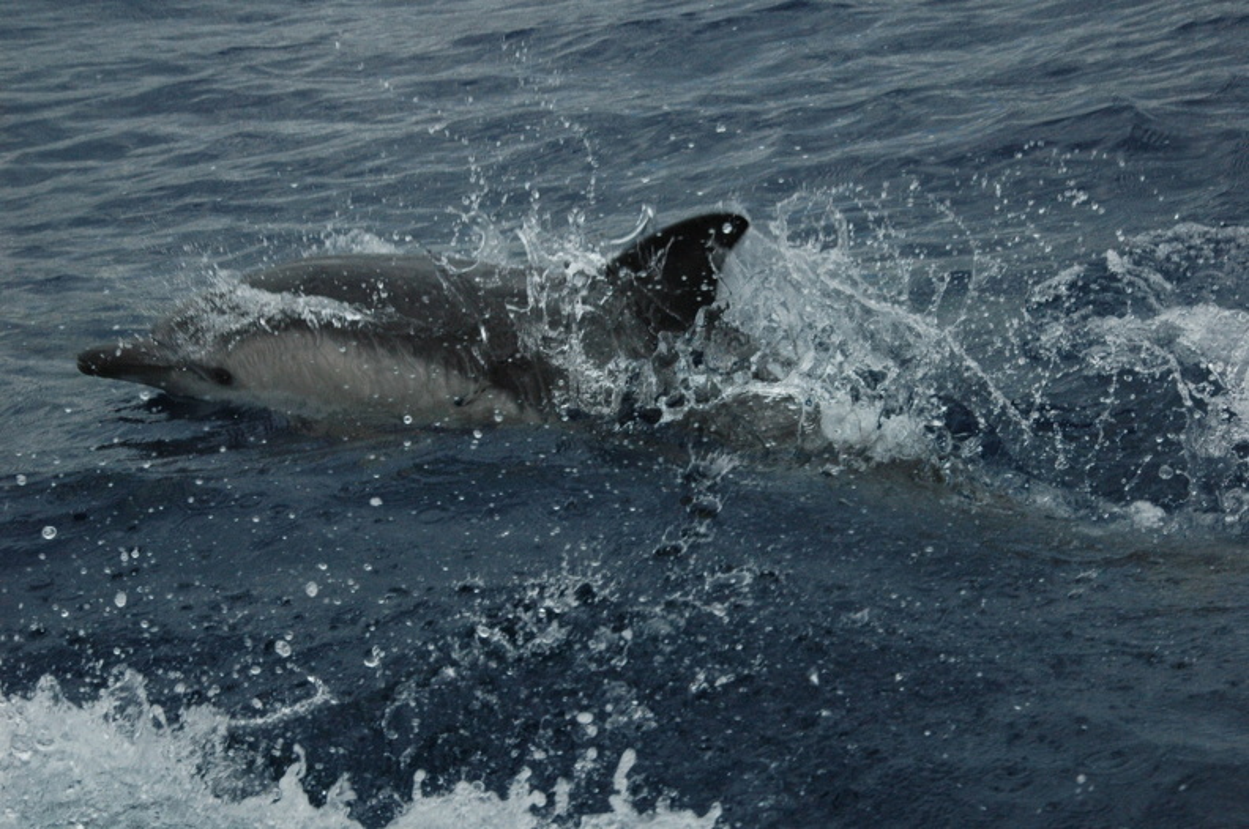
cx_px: 624
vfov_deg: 11.4
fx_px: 4158
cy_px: 414
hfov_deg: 17.1
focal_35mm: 120
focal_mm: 80
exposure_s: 1/800
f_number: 14
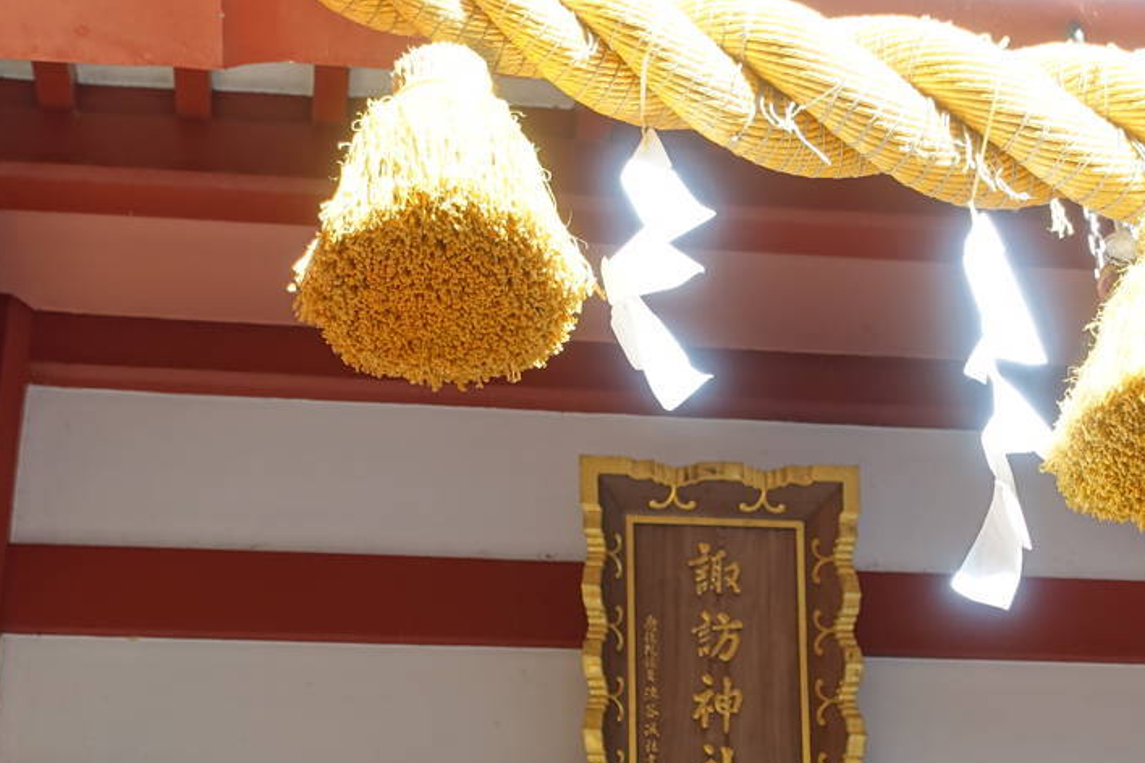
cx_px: 729
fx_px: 2481
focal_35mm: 78
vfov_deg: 17.3
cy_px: 618
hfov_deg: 25.9
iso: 125
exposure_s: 1/80
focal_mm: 16.84
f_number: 2.8
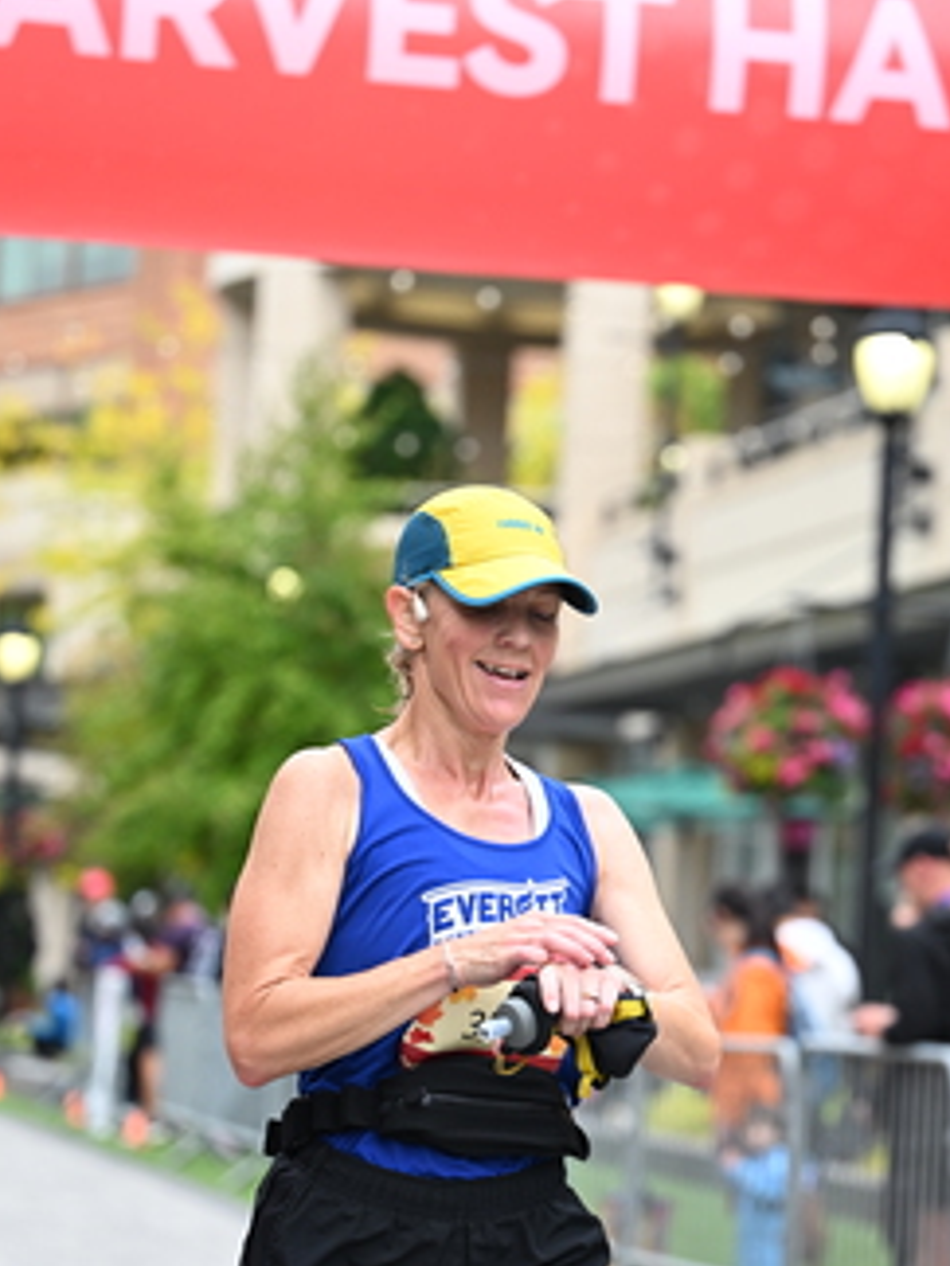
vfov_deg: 14.7
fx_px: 4903
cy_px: 809
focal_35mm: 134
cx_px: 604
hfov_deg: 11.1
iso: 640
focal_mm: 82
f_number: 2.8
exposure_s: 1/1600
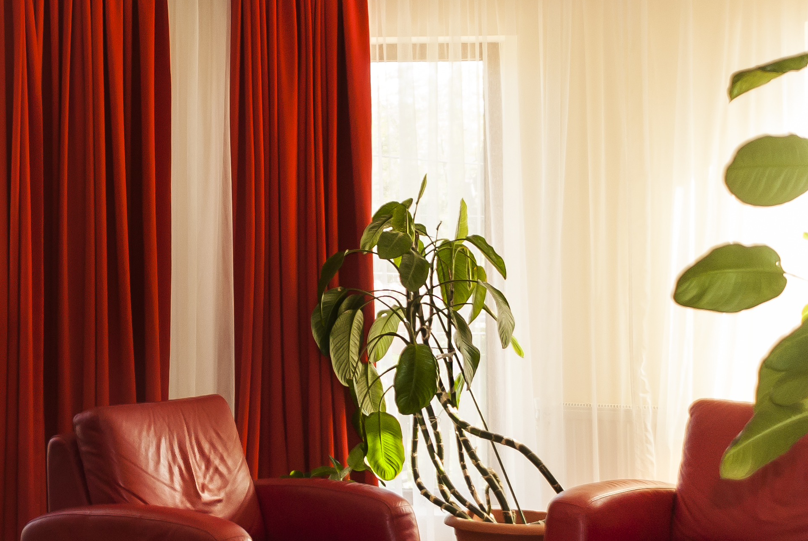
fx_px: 1506
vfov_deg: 20.3
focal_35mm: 67
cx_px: -2
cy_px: 218
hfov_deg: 28.2
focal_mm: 22
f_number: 4.5
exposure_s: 1/50
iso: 200
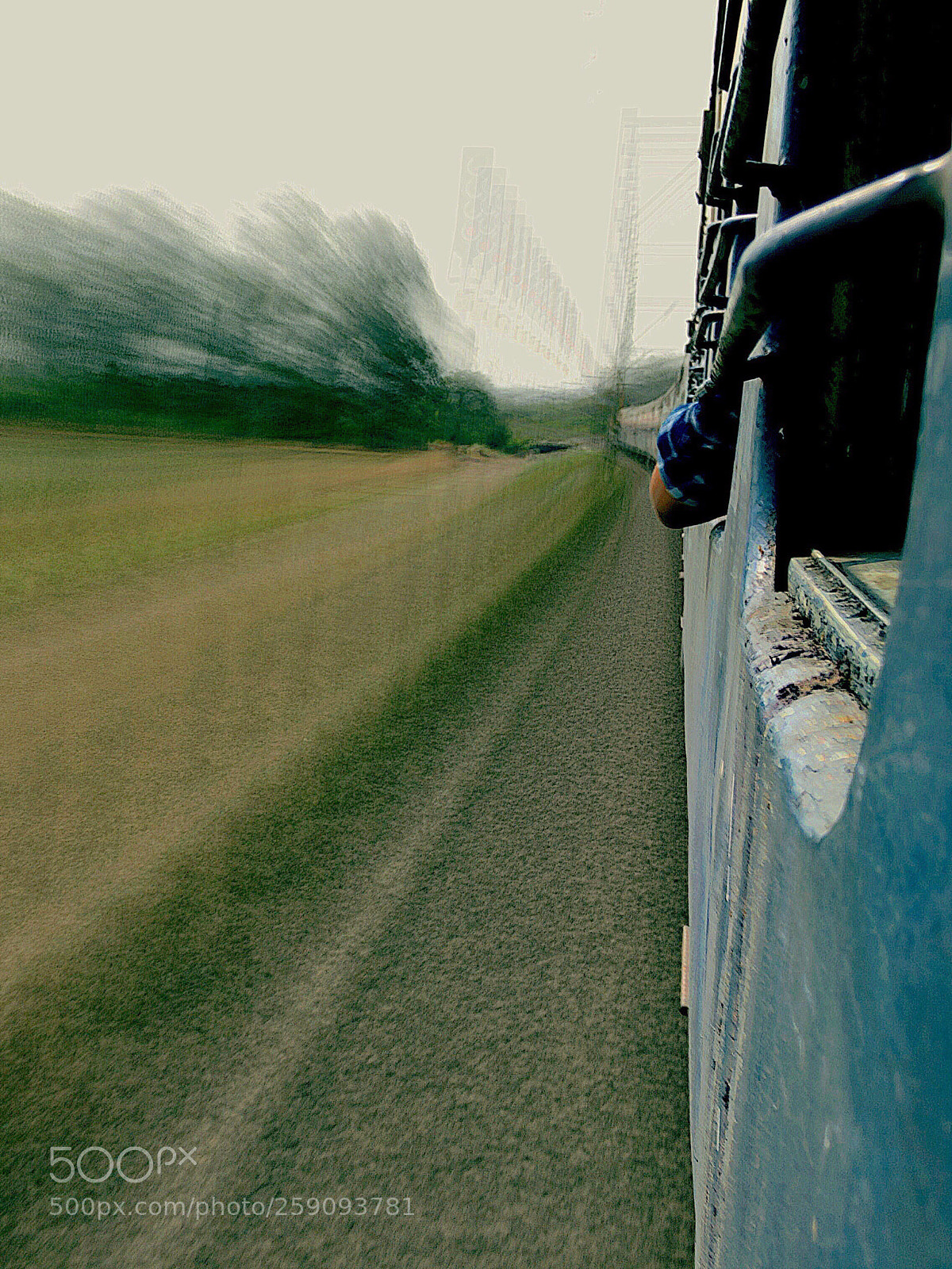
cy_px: 634
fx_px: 1063
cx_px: 476
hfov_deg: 48.2
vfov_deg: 61.7
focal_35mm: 29
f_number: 2.2
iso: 25
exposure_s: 30
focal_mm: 4.15
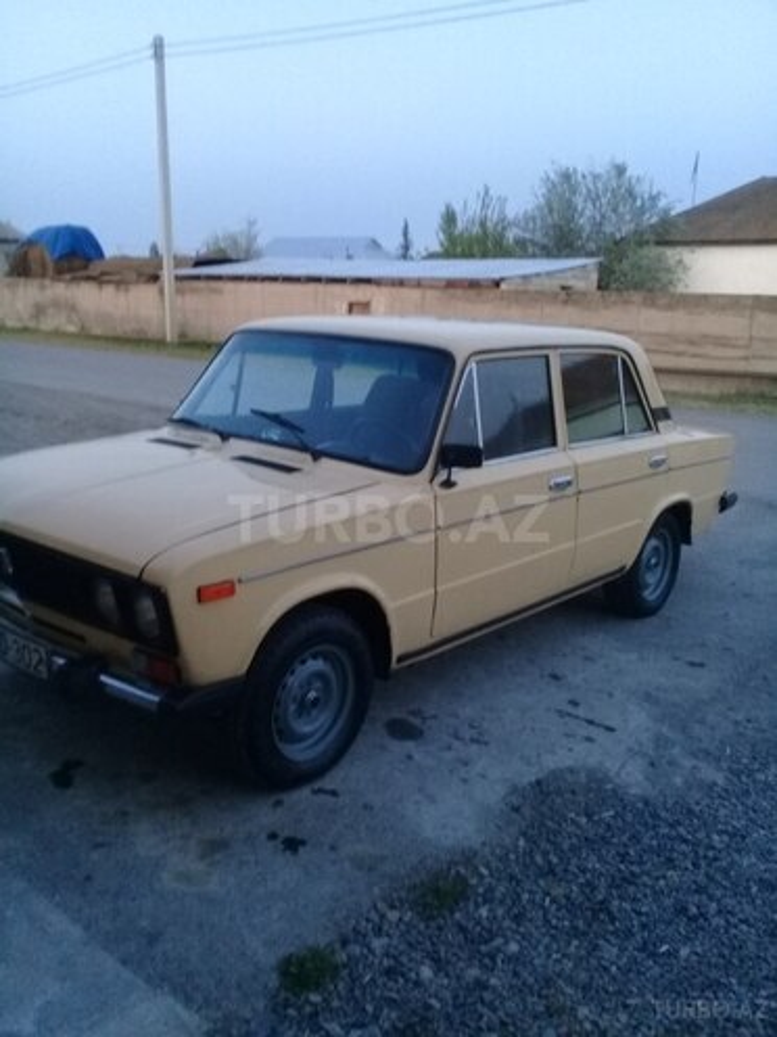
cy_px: 518
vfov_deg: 58.4
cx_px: 388
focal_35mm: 31
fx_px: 928
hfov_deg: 45.4
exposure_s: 1/25
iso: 200
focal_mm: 3.3
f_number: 2.2
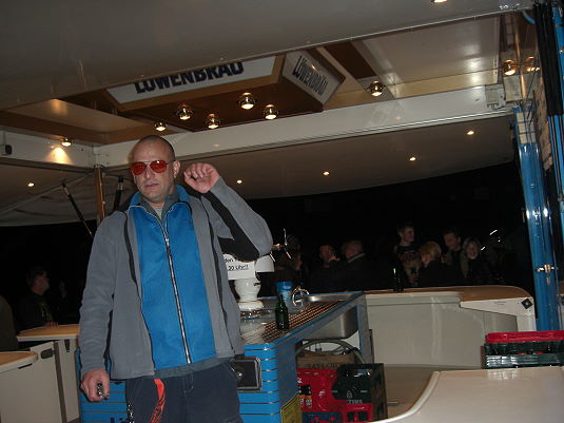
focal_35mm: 38
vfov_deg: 37.7
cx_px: 282
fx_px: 619
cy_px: 212
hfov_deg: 49.0
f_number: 2.8
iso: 200
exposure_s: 1/60
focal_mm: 7.9
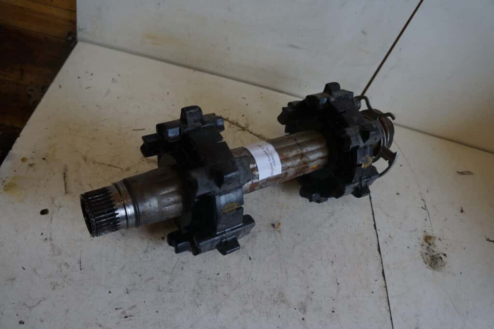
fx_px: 371
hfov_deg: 67.4
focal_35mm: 27
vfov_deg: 47.9
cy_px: 164
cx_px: 247
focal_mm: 18
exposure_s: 1/60
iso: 200
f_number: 4
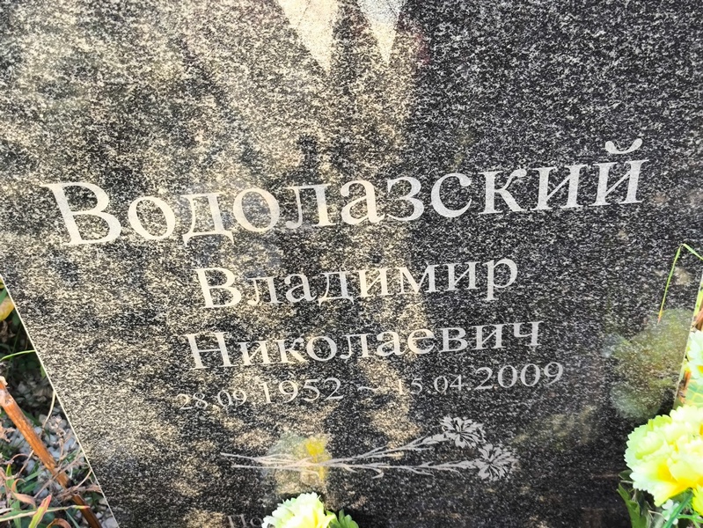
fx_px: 1016
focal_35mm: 50
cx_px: 352
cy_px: 264
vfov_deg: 29.1
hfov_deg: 38.2
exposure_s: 1/99.8
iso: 100
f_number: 1.7
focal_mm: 4.71
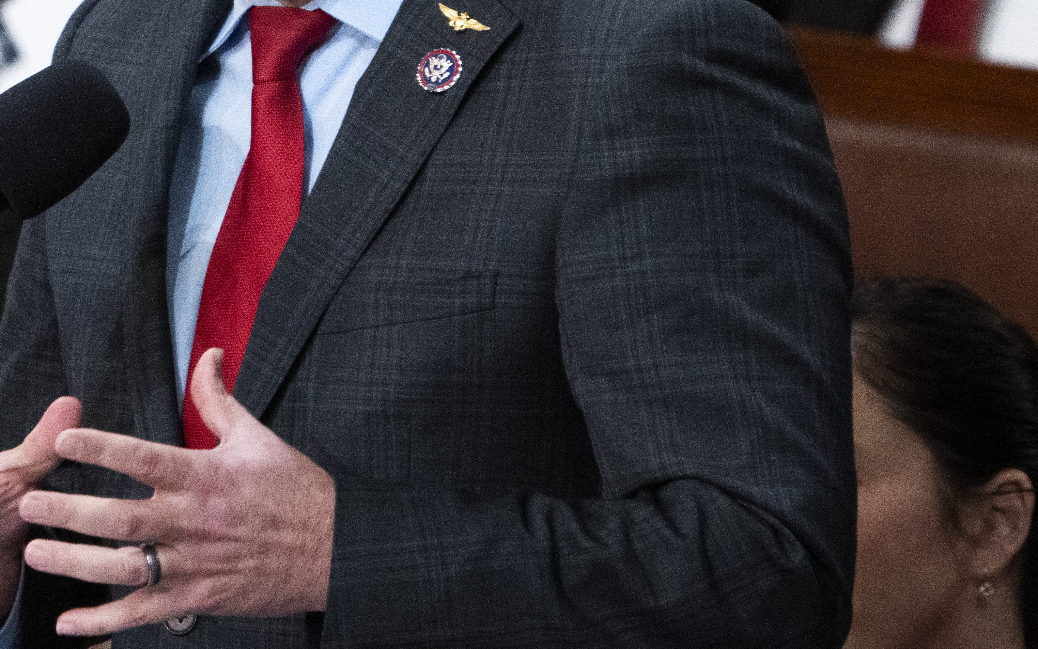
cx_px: 299
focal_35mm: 1661
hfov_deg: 1.3
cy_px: 66
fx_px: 46987
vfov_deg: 0.8
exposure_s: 1/200
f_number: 6.3
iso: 6400
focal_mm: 600
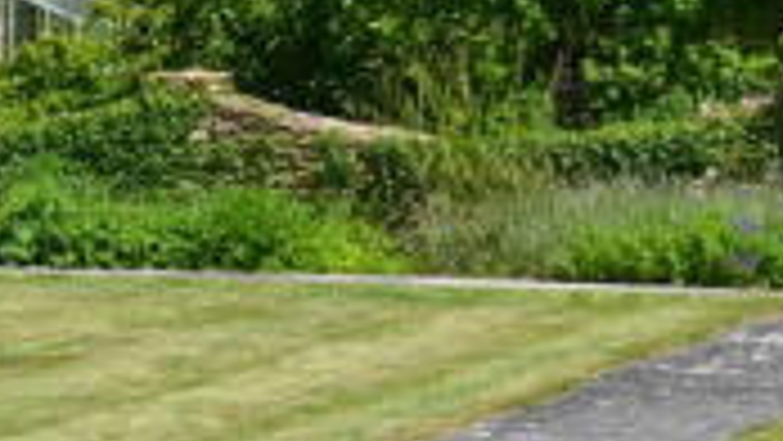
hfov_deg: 14.6
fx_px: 2949
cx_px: -160
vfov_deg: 8.5
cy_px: 92
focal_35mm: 142
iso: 100
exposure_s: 1/250
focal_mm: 24
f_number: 8
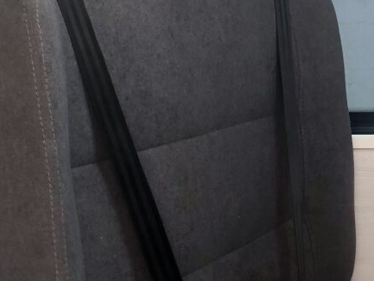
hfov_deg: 19.0
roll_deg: +1.5
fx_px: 1070
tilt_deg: +0.6
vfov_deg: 14.9
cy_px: 100
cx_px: 418
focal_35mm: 99
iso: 25
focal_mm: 4
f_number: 1.8
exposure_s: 1/120
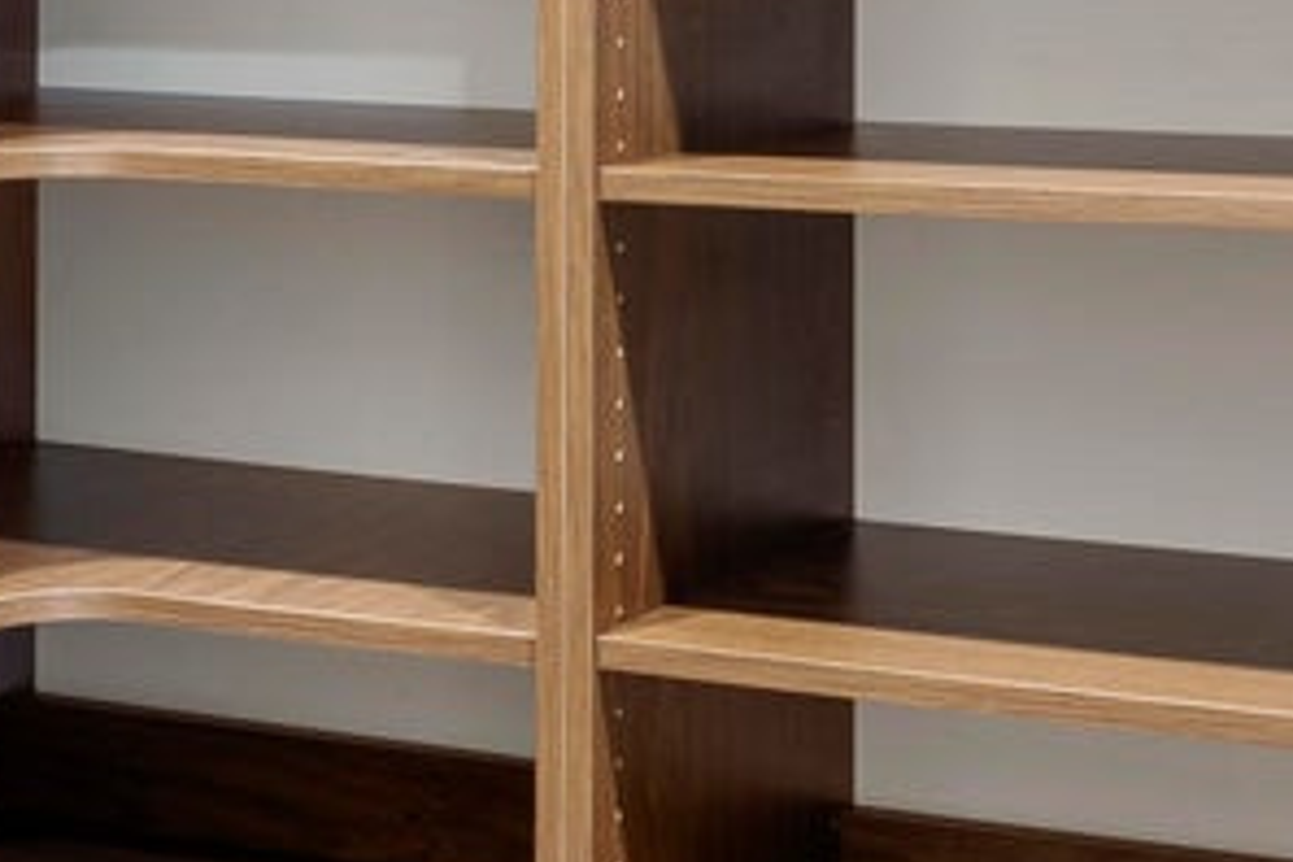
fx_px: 3198
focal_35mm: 89
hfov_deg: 22.8
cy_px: -126
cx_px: 840
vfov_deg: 14.9
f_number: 8
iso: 100
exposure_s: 15
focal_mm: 17.2
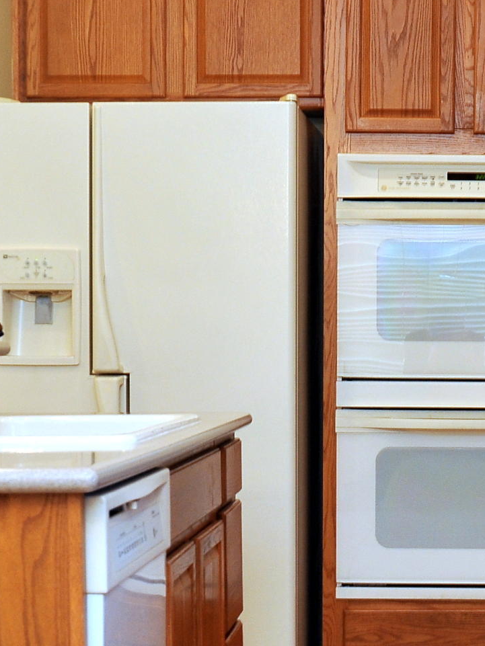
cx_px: 441
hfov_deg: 14.0
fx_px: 1961
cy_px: 446
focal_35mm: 105
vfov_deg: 18.6
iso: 800
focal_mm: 35
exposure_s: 1/30
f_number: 5.6
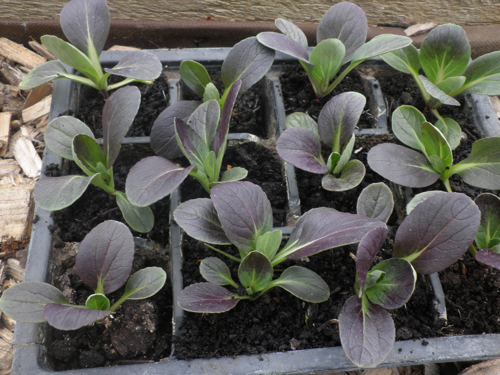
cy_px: 191
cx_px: 251
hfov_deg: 50.1
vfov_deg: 38.7
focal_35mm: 37
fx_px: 534
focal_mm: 6.3
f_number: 5.6
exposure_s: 1/80
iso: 64
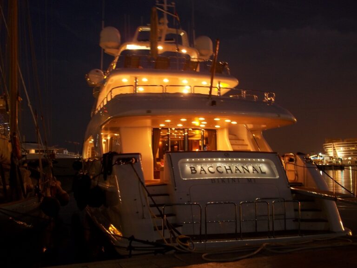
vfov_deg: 39.7
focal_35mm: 36
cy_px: 134
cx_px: 178
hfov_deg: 51.4
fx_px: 371
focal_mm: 6.5
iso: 80
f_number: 3.1
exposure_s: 2
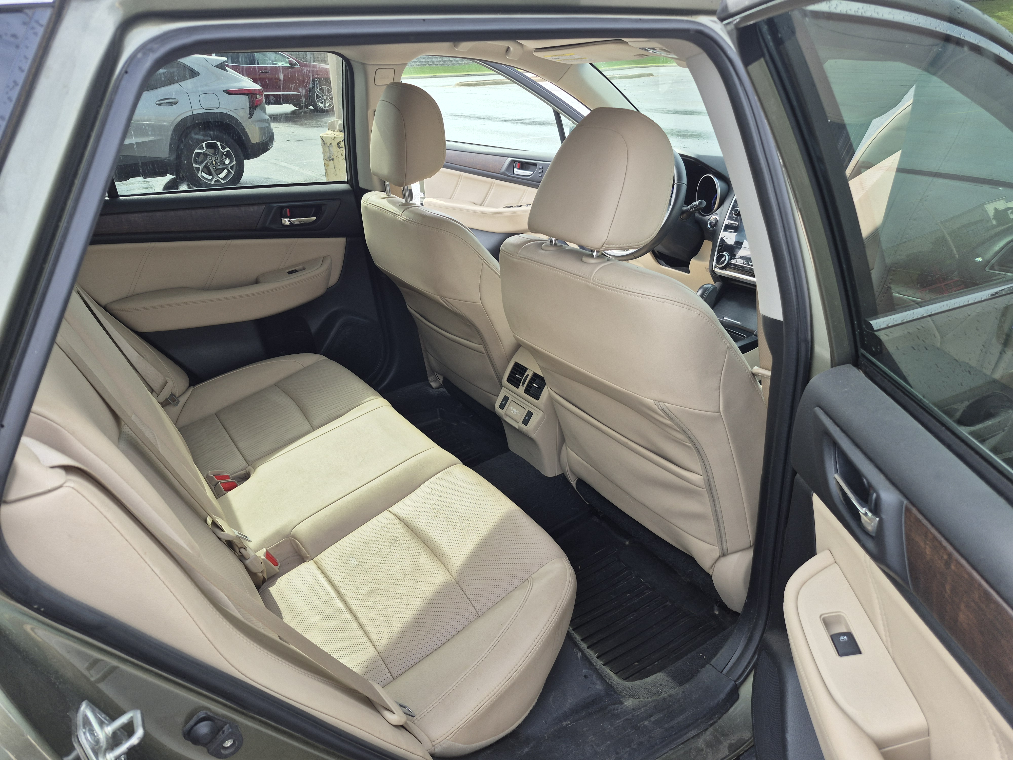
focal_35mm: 23
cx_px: 506
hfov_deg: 73.9
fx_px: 673
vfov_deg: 58.9
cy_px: 380
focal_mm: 5.4
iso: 25
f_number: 1.8
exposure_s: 1/265
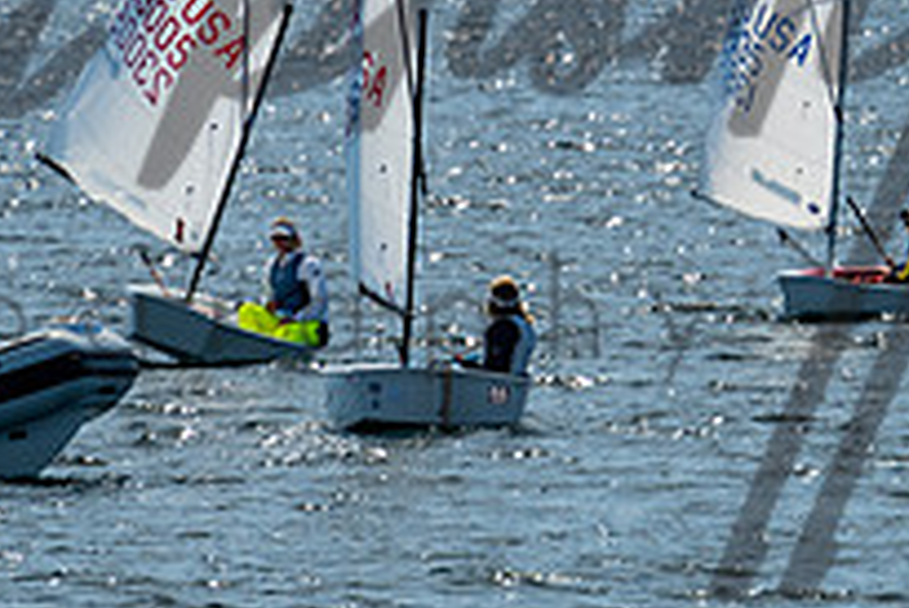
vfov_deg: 1.8
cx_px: 782
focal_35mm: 782
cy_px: -79
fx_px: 19759
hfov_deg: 2.6
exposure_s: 1/320
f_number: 6.3
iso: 100
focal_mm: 200
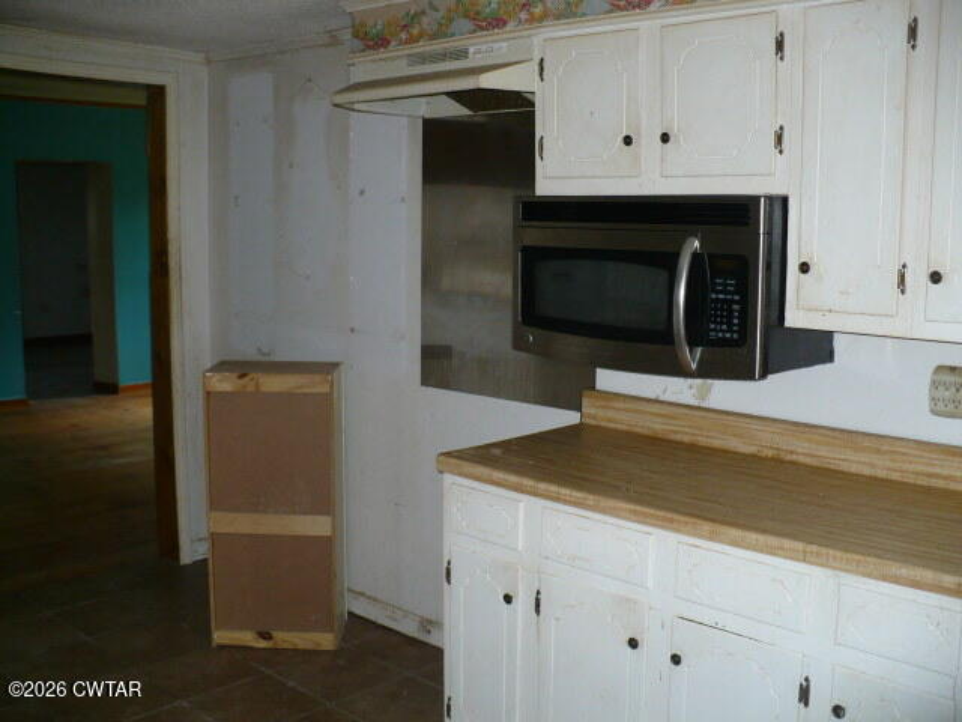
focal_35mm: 37
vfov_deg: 38.7
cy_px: 361
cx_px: 481
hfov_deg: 50.1
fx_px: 1028
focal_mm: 6.1
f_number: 2.8
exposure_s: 1/30
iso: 160
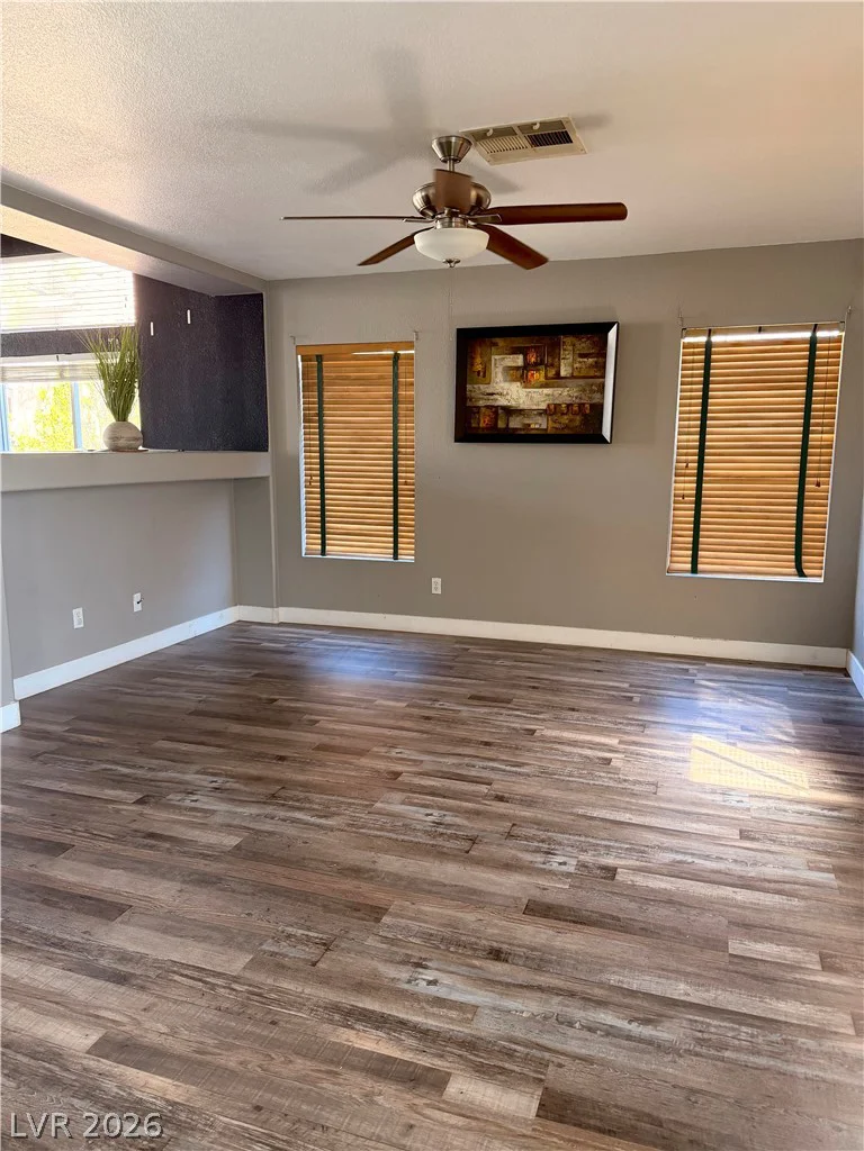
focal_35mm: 24
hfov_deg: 56.8
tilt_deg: -9.2
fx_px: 799
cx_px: 432
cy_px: 576
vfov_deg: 71.6
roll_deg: +0.0
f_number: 1.78
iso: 200
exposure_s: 1/60
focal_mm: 6.76
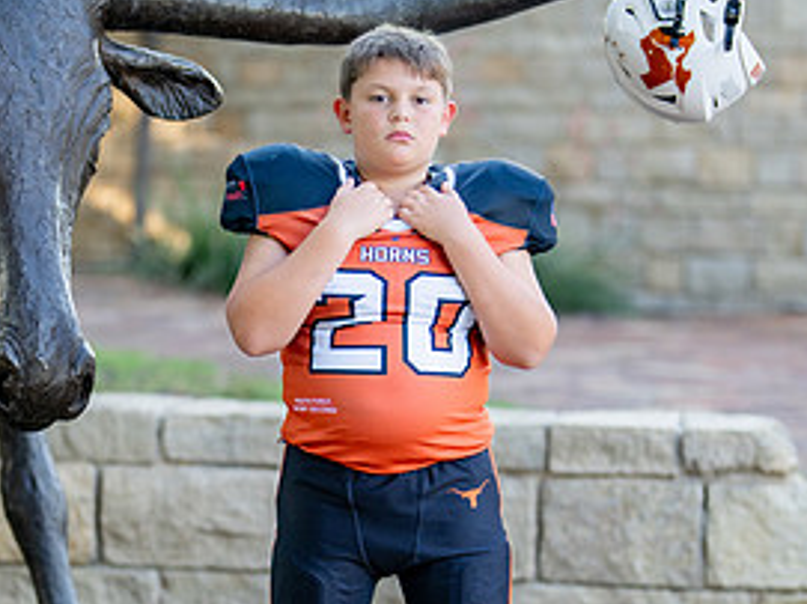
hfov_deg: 16.2
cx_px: 355
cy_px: 462
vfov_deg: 12.1
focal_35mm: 122
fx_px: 2843
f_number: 1.2
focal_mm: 50
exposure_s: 1/1000
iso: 200
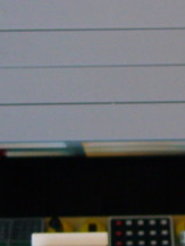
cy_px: 80
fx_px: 918
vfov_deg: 15.2
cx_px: 128
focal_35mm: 129
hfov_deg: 11.5
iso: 200
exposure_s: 1/13
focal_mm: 5.8
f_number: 2.8
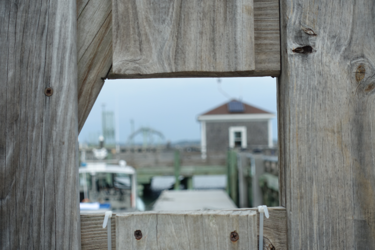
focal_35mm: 70
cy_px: 125
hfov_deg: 28.8
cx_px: 188
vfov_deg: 19.5
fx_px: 729
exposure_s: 1/125
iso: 125
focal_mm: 25.7
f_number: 4
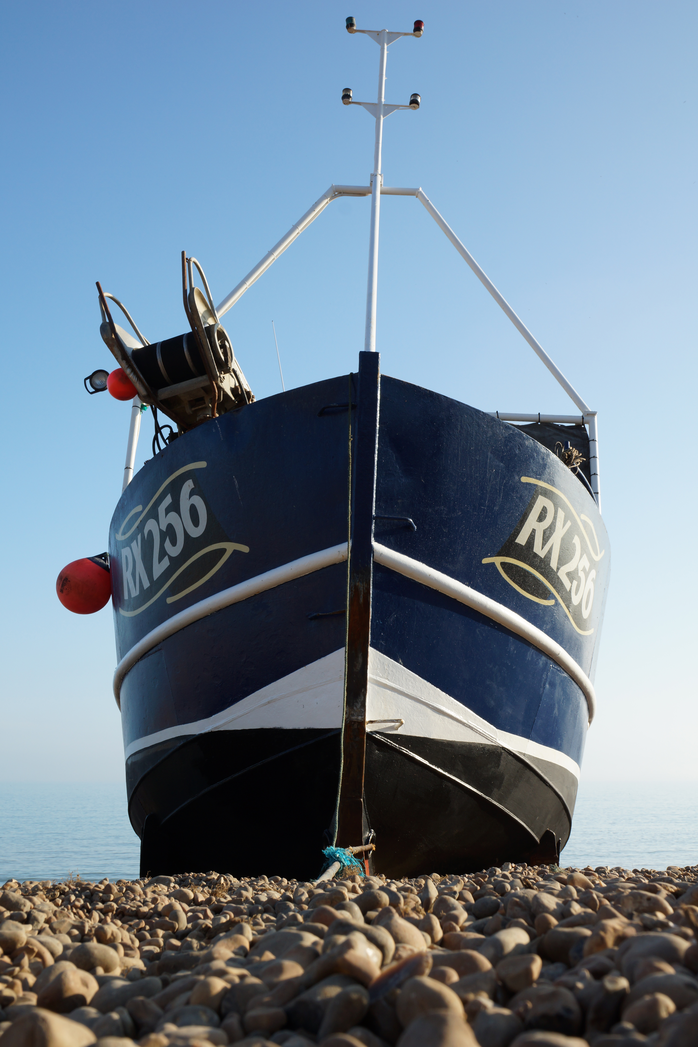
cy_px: 524
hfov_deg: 31.9
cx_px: 349
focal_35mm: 42
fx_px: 1221
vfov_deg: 46.4
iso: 100
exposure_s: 1/100
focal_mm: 28
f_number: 11
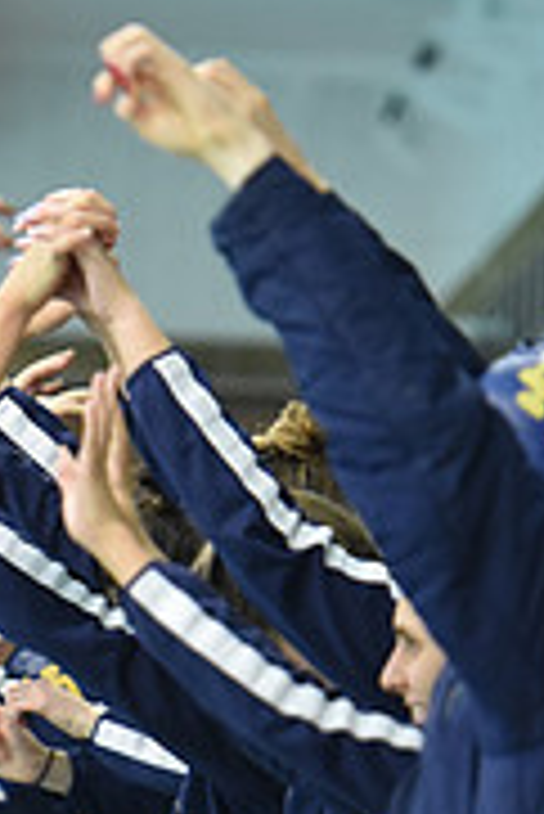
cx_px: 2
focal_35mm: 417
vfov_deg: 4.9
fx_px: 9433
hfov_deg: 3.3
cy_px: 1210
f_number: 2.8
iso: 3200
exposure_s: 1/320
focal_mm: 130
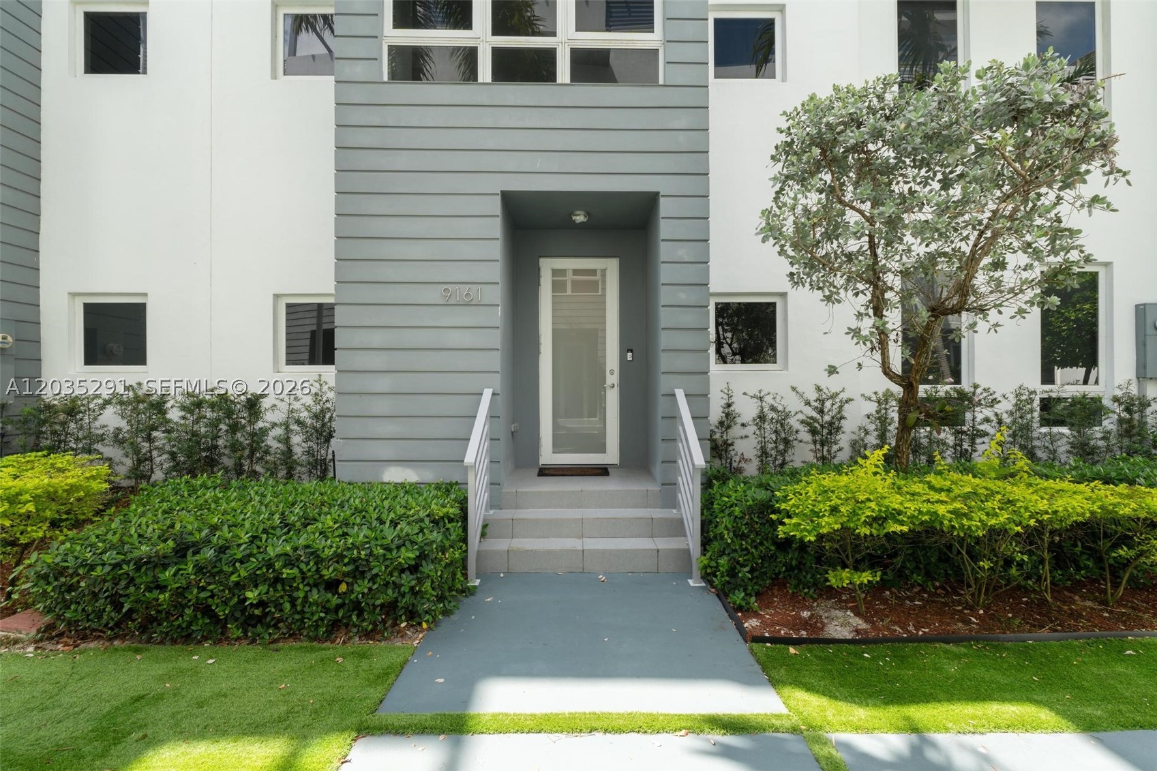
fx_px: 482
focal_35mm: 15
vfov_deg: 77.3
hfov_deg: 100.4
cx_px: 578
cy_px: 386
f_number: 8
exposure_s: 1/6
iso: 100
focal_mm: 10
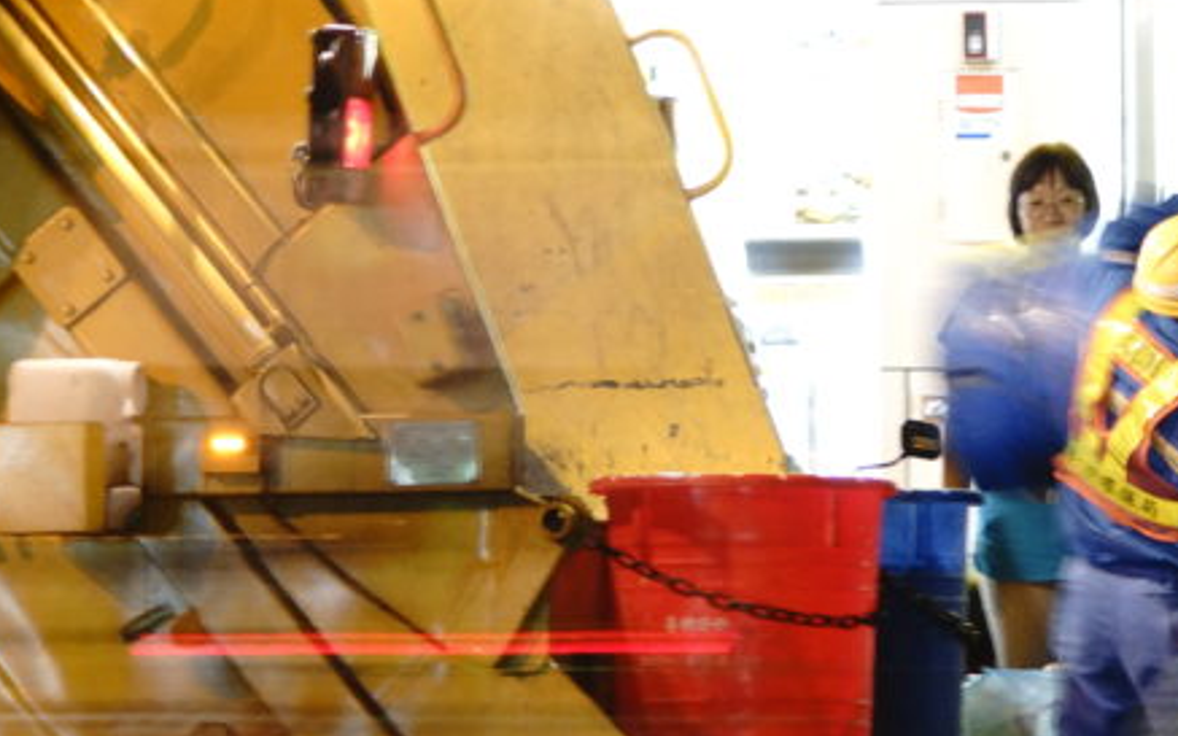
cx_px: 960
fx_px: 17270
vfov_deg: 2.4
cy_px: 109
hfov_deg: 3.9
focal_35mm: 538
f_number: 5
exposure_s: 1/6
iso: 800
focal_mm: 150
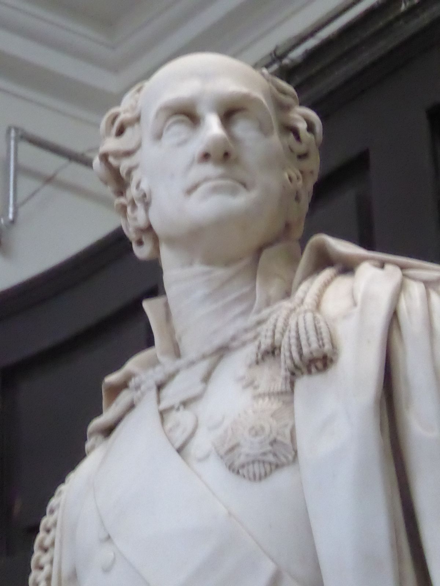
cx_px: 220
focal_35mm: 177
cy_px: 293
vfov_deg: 11.2
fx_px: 3000
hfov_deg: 8.4
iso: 3200
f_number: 5.5
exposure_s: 1/40
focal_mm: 28.7
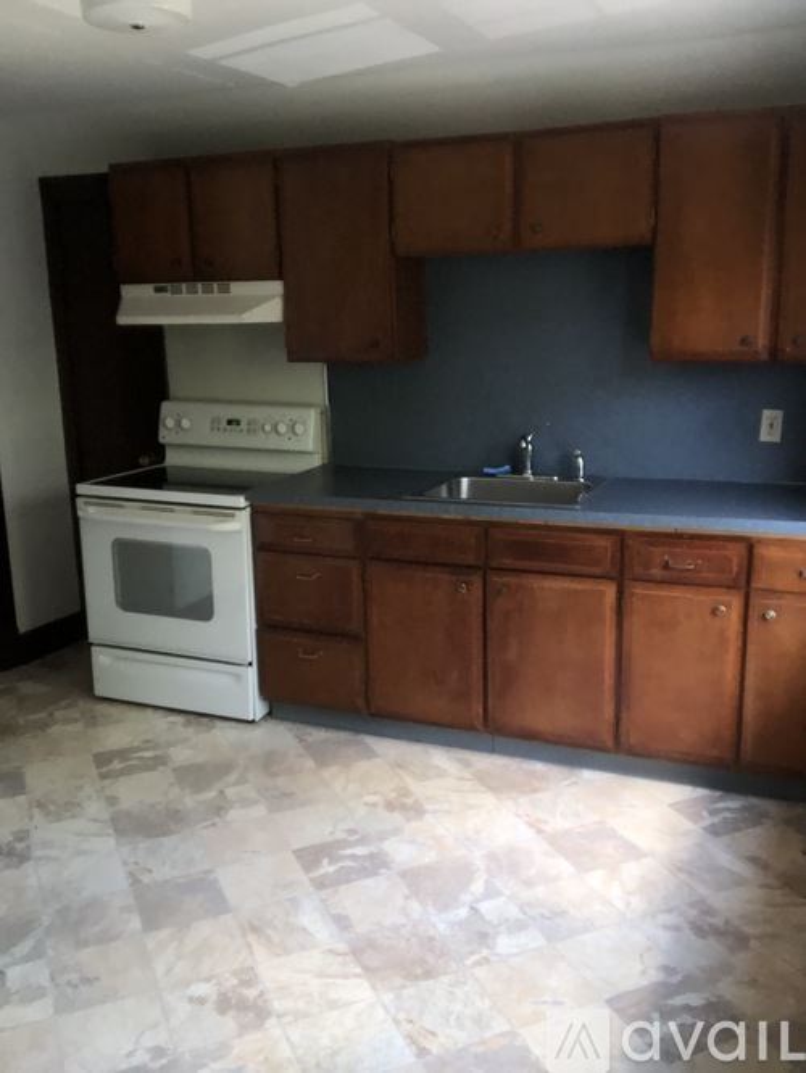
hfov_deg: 44.2
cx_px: 403
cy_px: 536
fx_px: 993
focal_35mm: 32
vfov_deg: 56.8
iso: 80
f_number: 2.2
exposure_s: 1/60
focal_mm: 2.87
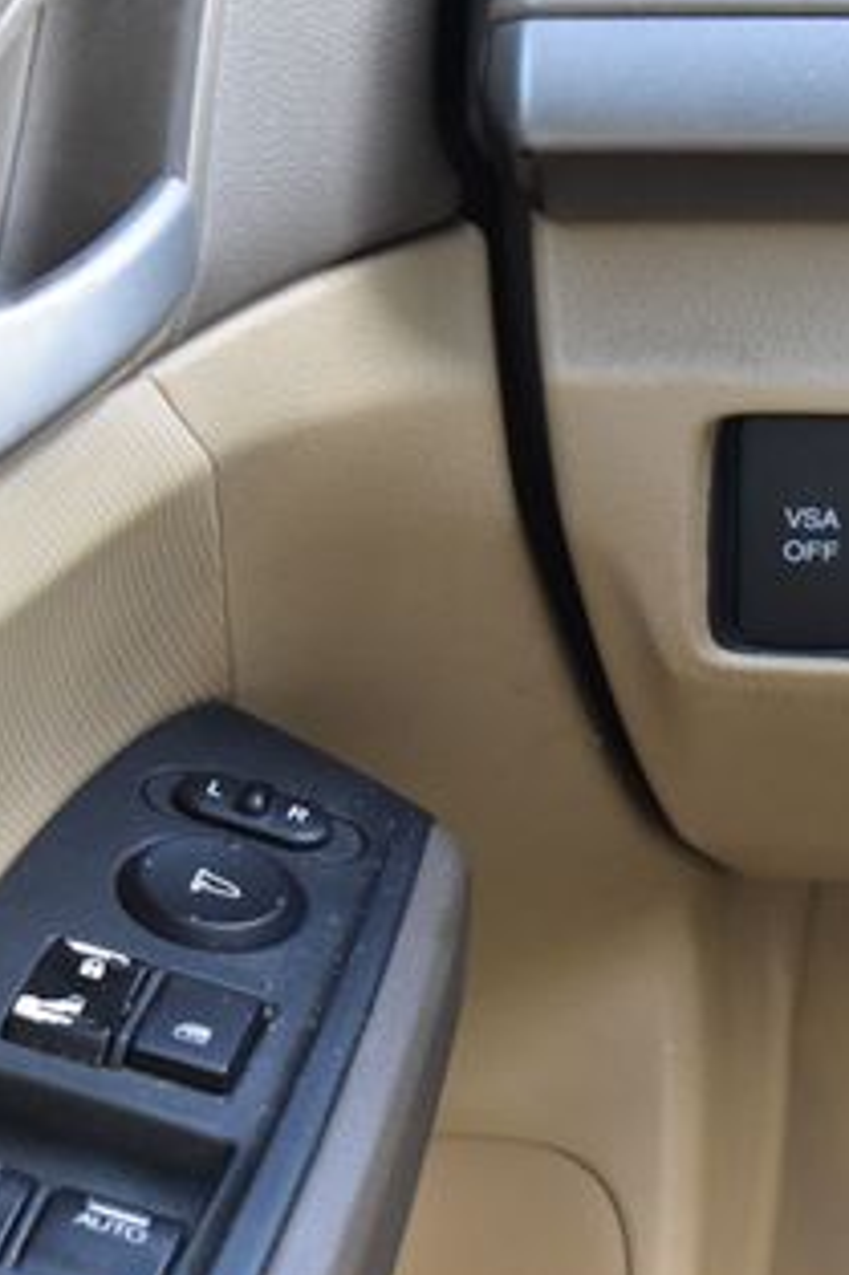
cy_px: 832
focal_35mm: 168
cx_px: 743
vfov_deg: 12.2
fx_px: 5950
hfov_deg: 8.1
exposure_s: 1/15
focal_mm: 55
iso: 1000
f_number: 6.3
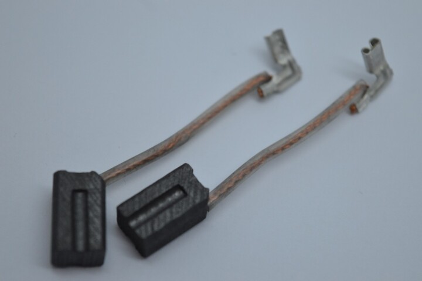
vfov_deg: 16.5
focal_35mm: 82
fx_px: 966
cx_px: 211
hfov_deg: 24.6
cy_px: 140
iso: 320
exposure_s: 1/125
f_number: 5.6
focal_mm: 55
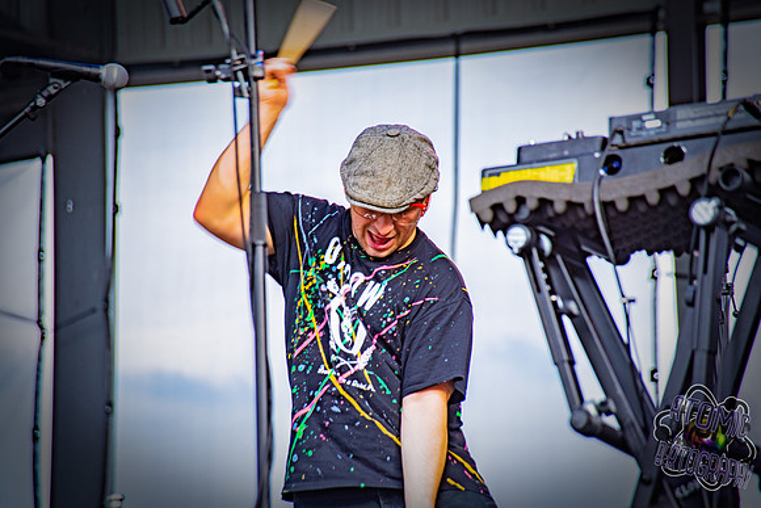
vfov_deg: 6.9
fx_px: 4229
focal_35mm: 200
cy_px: 254
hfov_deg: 10.3
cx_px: 380
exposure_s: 1/160
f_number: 5.6
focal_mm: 200
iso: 200
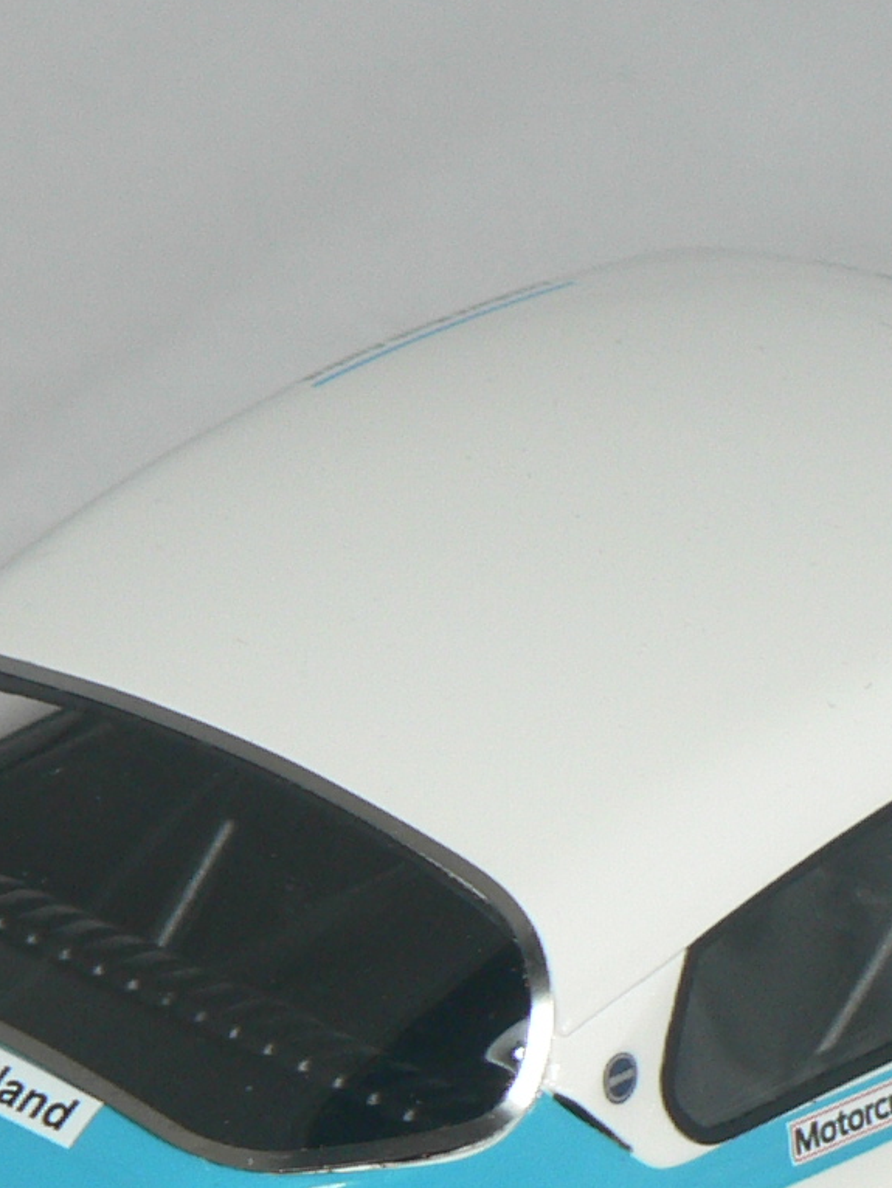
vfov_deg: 6.5
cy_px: 1157
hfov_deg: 4.9
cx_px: 518
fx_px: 10439
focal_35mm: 304
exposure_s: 1/60
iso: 80
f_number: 3.2
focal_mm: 15.2
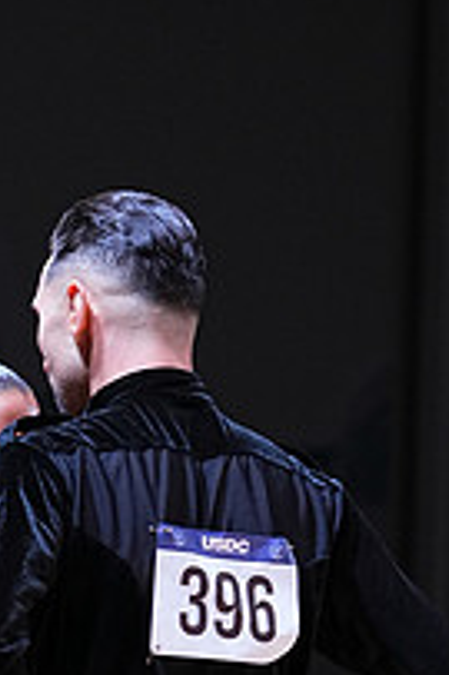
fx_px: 6221
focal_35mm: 332
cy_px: 938
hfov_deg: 4.1
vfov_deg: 6.2
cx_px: -115
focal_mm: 116
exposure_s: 1/400
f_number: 4
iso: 1600
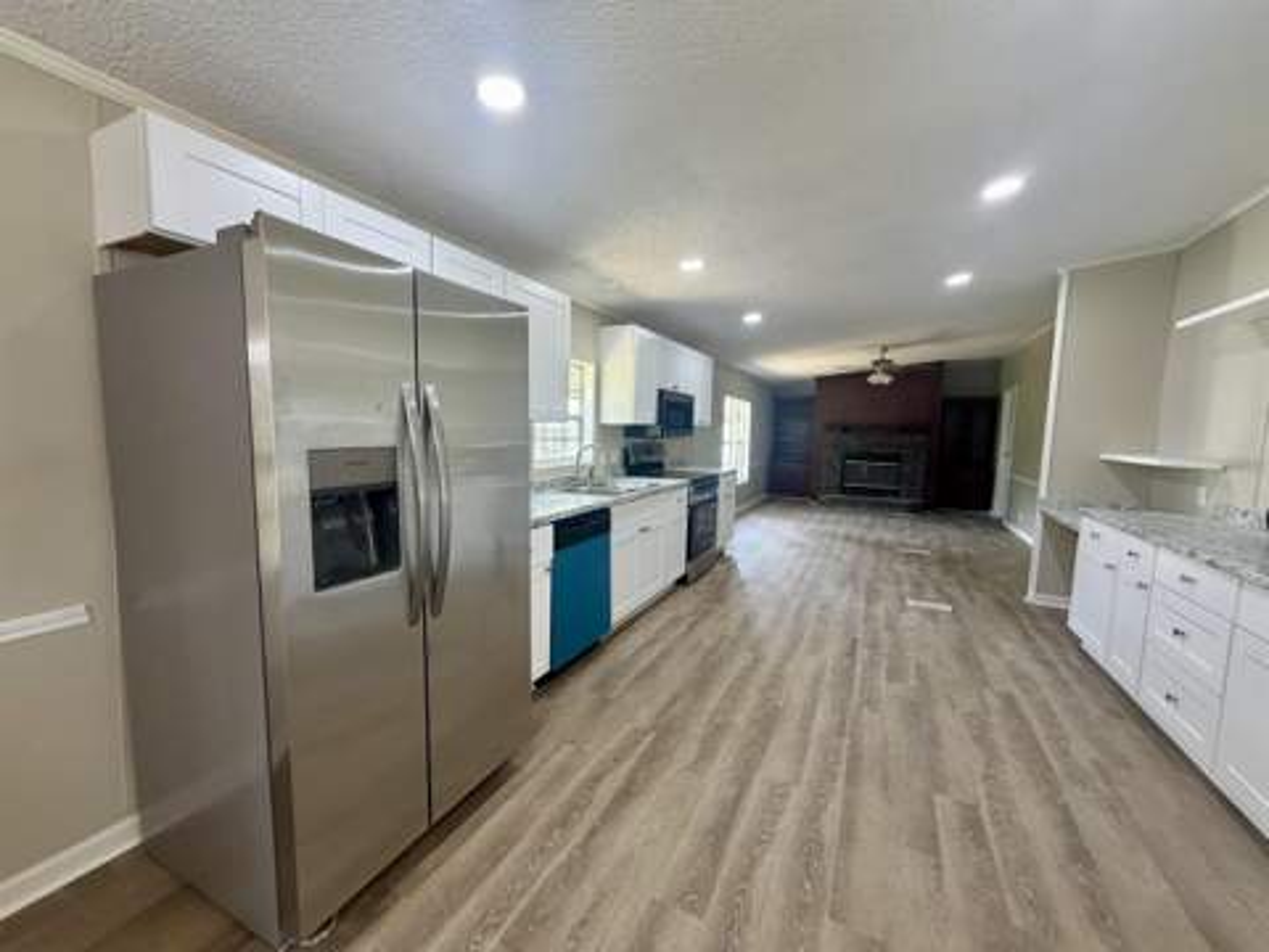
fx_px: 513
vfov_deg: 85.7
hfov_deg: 102.1
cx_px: 634
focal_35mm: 14
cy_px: 476
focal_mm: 2.22
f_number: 2.2
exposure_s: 1/120
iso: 320
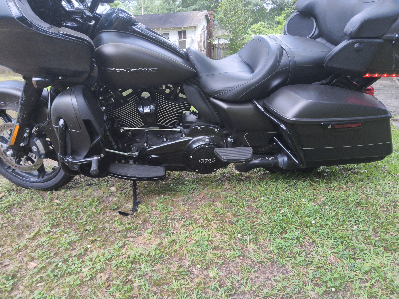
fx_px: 288
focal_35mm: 25
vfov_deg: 54.9
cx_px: 200
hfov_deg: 69.4
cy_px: 150
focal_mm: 3.08
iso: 40
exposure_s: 1/100
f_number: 2
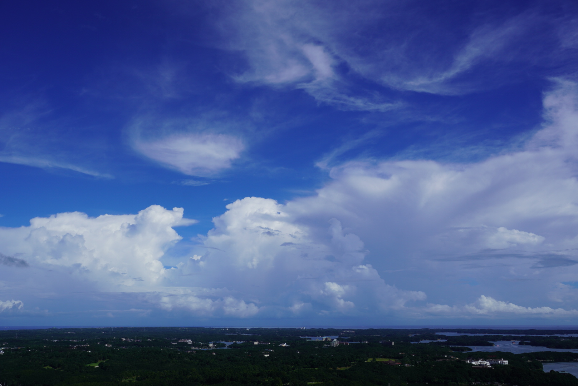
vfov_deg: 38.4
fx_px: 554
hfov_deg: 55.1
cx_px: 289
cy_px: 193
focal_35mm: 34
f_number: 10
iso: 100
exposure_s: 1/500
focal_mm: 23
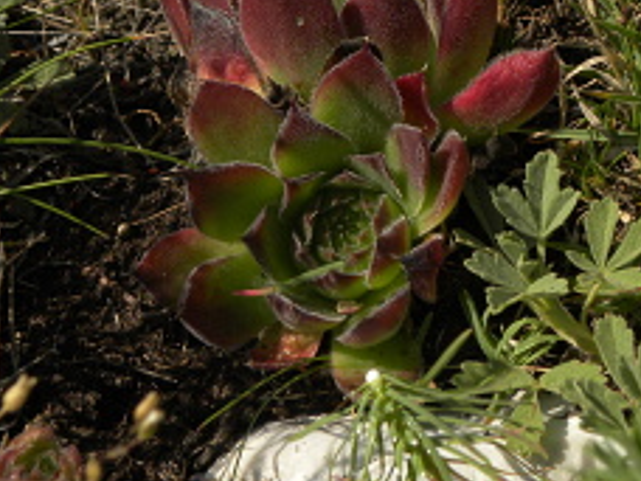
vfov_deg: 12.1
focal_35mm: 122
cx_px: 340
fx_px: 2259
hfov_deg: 16.1
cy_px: 152
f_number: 5
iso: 64
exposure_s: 1/500
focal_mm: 10.3
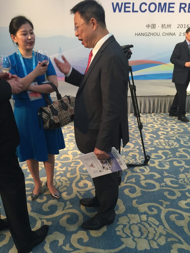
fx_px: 212
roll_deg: -0.1
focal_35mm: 29
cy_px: 126
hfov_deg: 48.2
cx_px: 95
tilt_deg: -18.8
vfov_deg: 61.7
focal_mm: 4.15
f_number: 2.2
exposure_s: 1/17
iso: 80
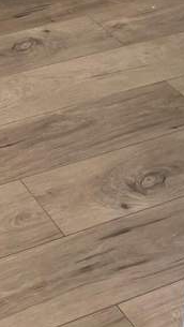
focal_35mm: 99
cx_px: -120
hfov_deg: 11.6
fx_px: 857
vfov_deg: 18.4
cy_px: -205
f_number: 1.6
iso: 125
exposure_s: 1/120
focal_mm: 4.2
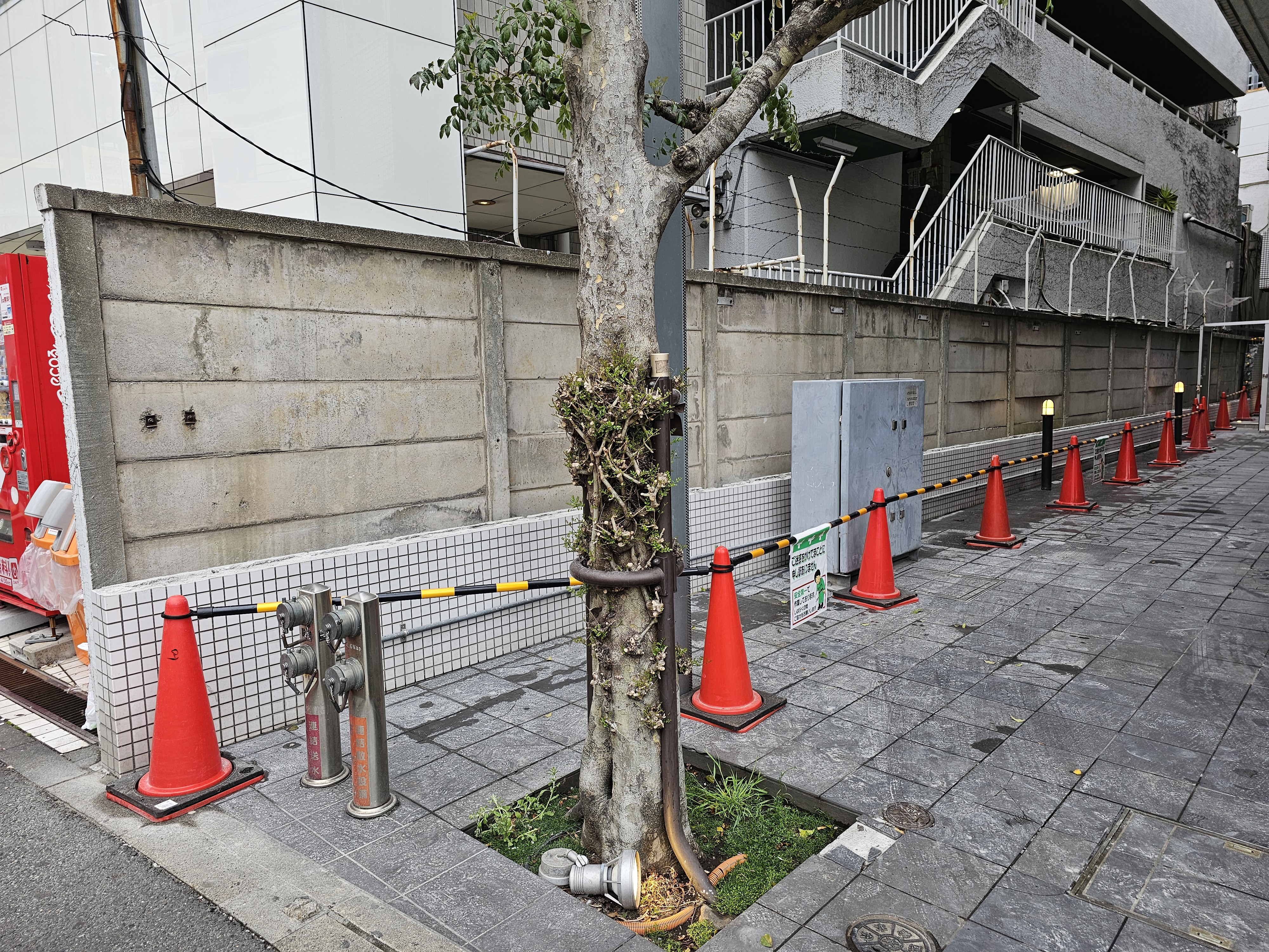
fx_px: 843
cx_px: 634
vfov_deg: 58.9
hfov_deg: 73.9
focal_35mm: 23
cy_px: 476
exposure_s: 1/100
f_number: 1.7
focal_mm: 6.3
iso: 20
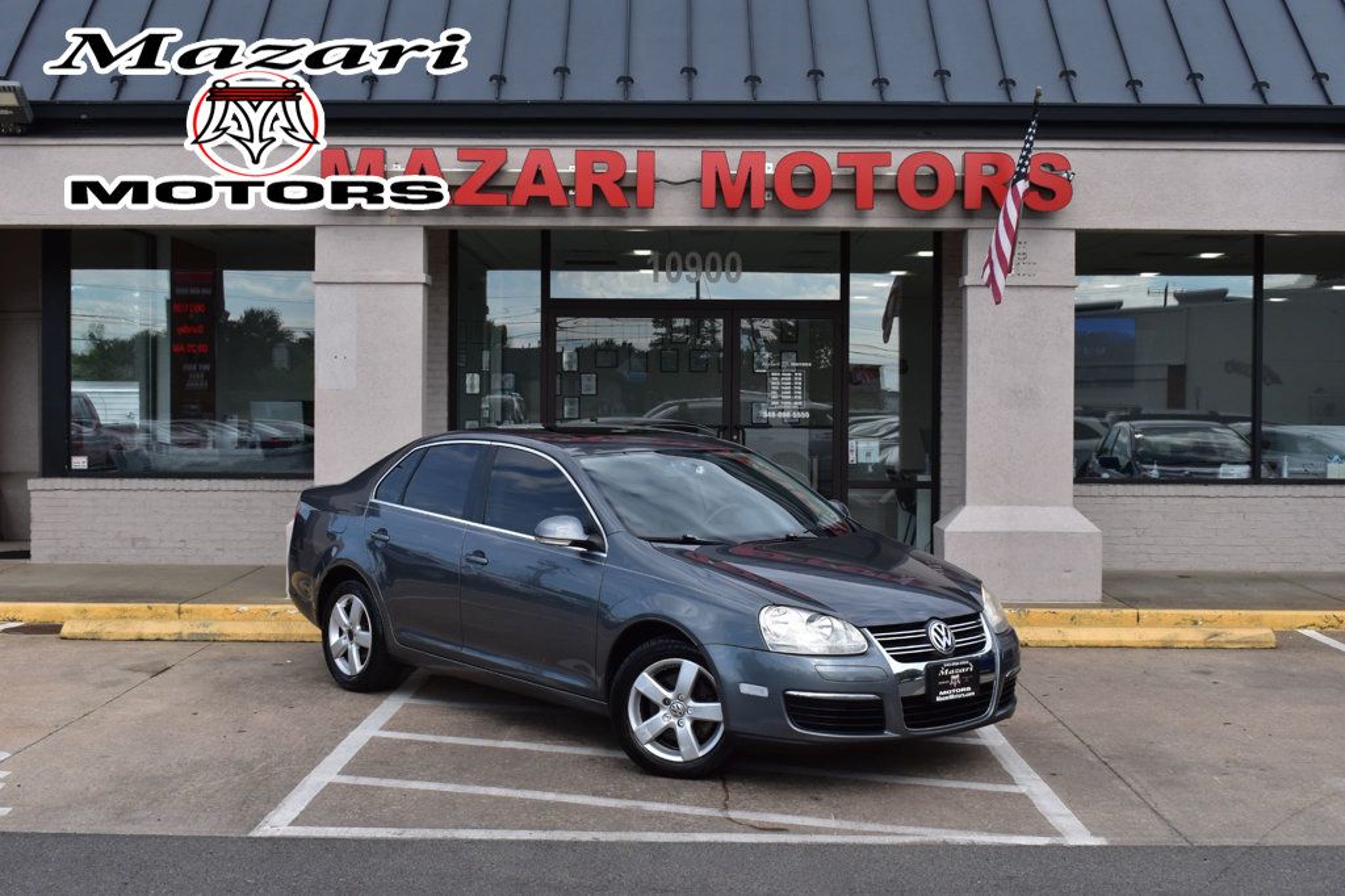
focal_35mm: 46
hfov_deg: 42.3
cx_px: 672
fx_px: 1737
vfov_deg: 28.9
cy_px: 448
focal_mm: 31
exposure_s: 1/400
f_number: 11
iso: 400
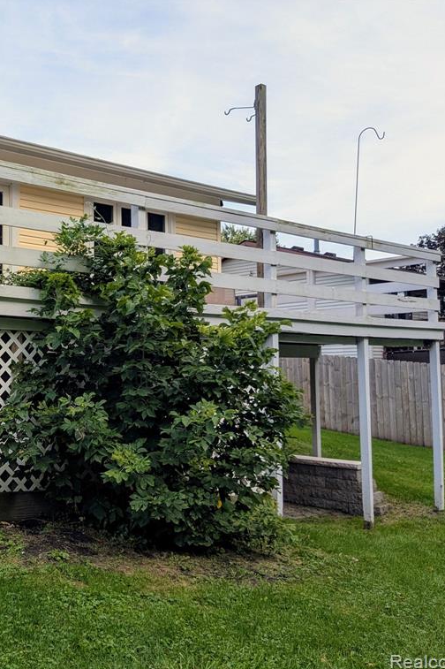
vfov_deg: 50.7
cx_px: 27
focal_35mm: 38
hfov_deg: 32.9
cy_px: 337
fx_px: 705
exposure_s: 1/1560
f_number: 1.73
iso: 61
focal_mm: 4.38
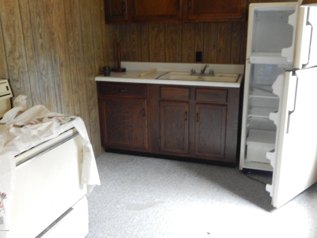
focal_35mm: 34
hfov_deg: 54.0
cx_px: 158
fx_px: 311
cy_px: 119
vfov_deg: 41.8
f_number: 3.3
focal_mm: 6.1
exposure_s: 1/8
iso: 720
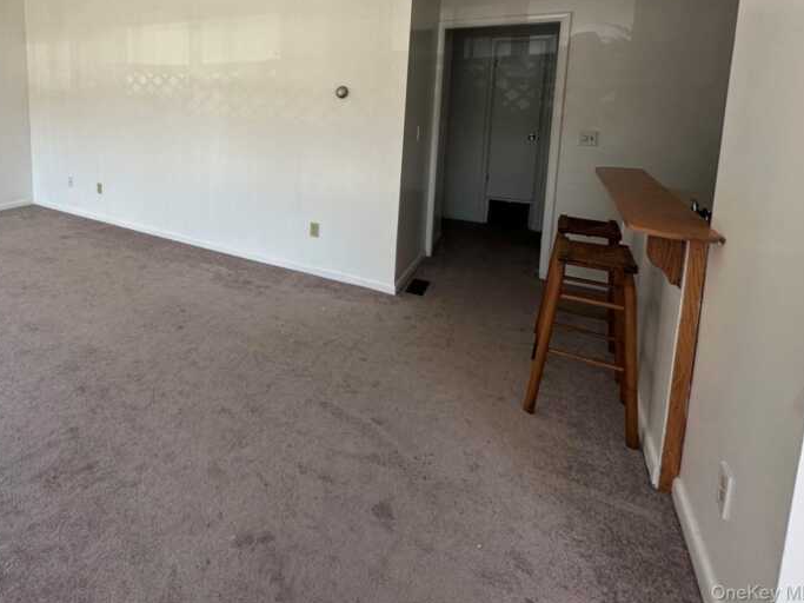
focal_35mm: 21
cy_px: 154
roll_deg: -2.3
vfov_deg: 60.2
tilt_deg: -5.4
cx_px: 228
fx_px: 488
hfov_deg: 74.8
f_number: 2.2
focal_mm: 2.22
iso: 40
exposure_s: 1/144
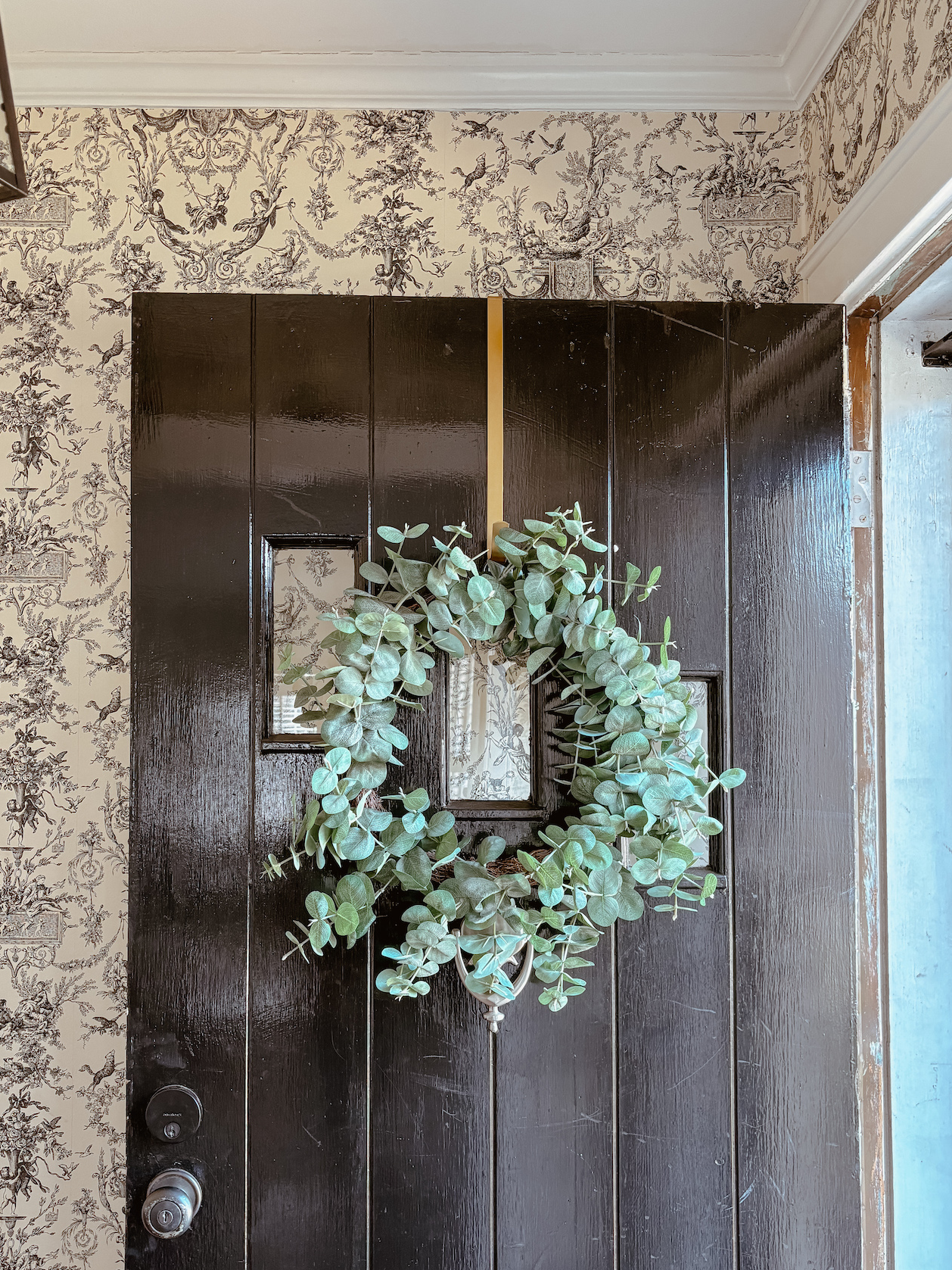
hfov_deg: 45.3
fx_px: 1137
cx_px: 391
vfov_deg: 58.2
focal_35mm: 31
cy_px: 715
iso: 160
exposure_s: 1/60
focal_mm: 5.96
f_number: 1.6
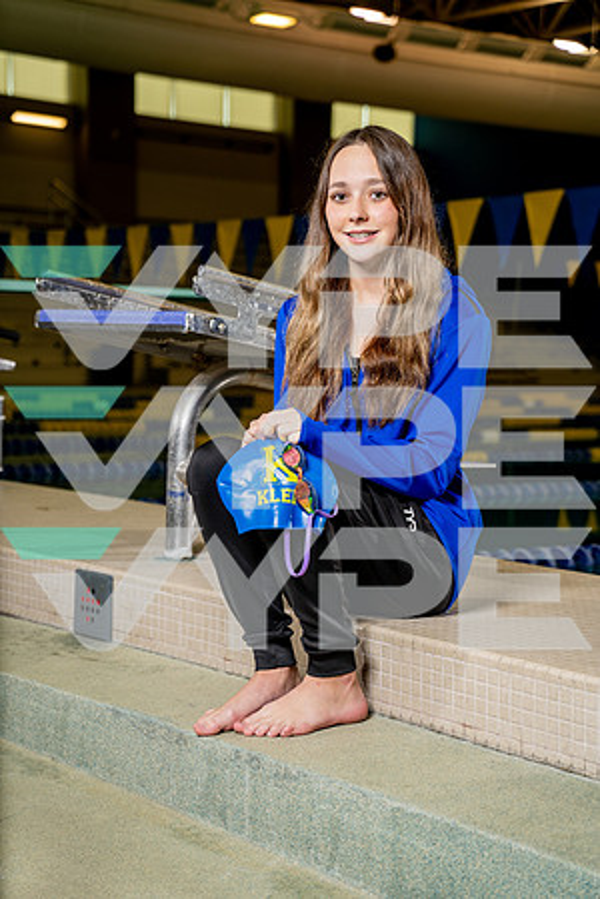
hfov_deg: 19.5
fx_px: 1750
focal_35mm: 70
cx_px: 300
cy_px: 450
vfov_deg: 28.8
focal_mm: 70
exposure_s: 1/200
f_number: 4
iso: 400
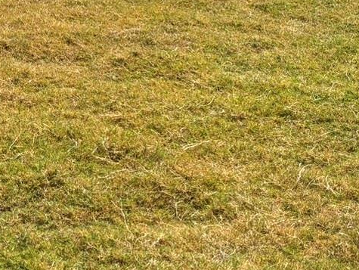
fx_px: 1162
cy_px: -150
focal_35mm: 112
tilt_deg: -8.6
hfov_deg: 17.1
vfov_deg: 12.5
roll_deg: -0.4
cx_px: -17
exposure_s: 1/4854
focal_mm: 5.96
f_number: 1.6
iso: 50
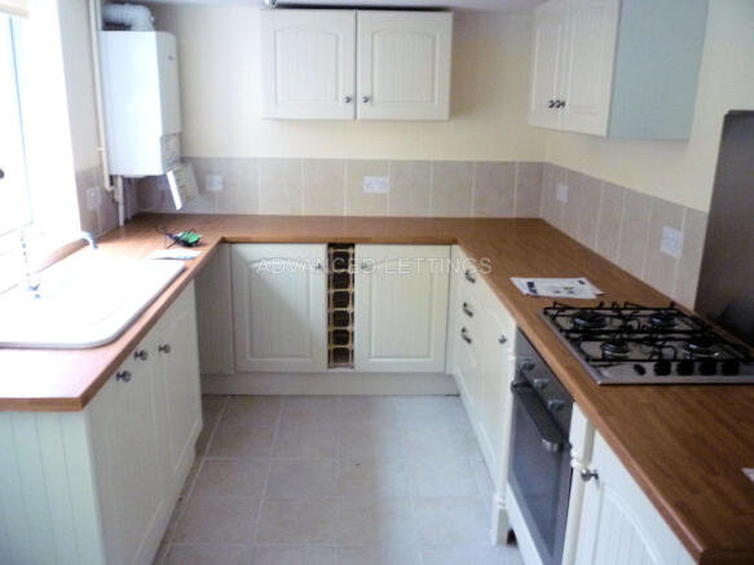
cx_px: 377
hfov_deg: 61.7
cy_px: 282
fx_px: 632
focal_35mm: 29
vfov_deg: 48.2
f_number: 3.3
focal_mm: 5.2
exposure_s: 1/15
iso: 400
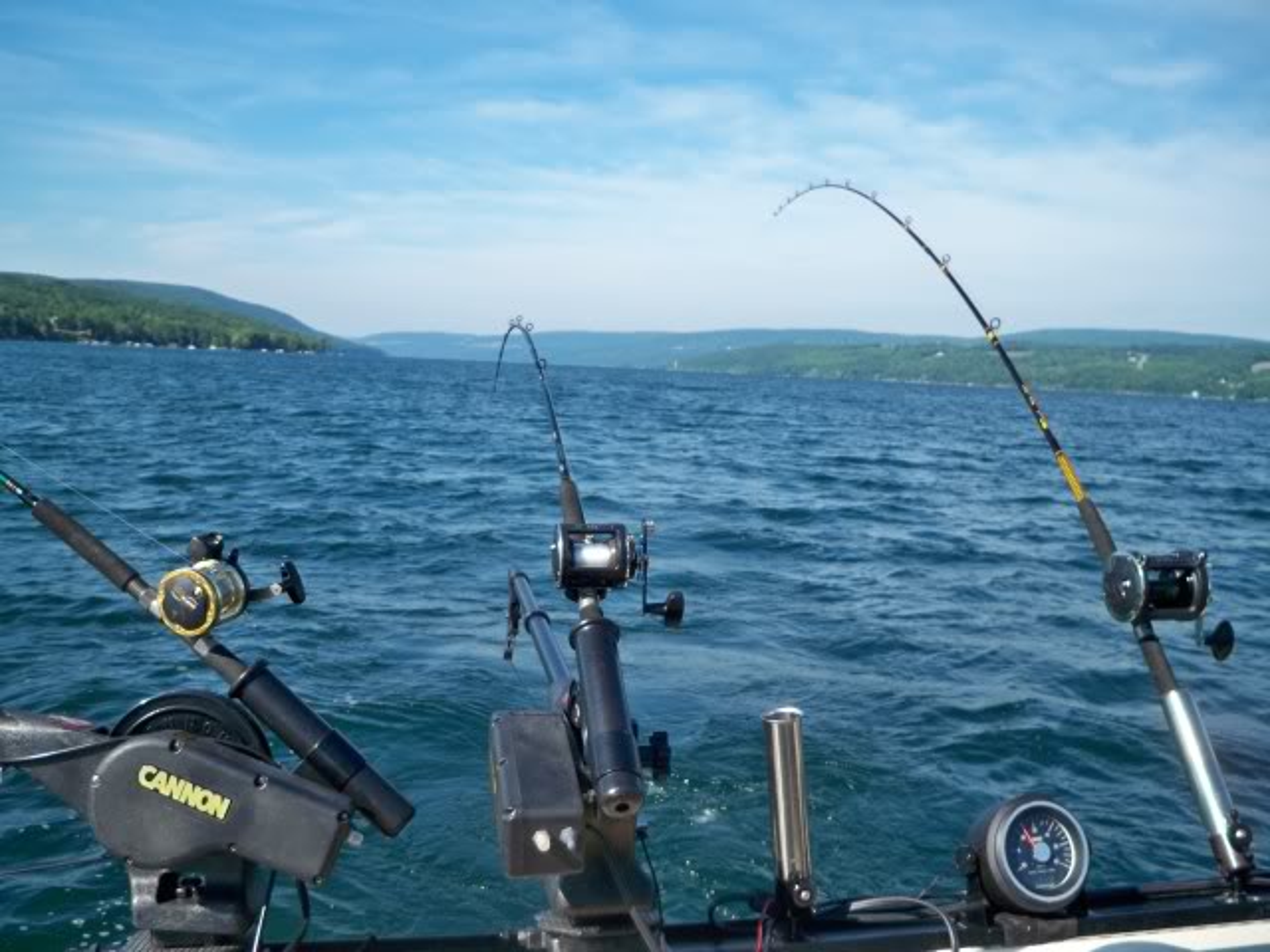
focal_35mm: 35
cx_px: 635
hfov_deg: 52.6
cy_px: 476
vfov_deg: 40.7
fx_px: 1284
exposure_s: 1/640
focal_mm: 6.3
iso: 64
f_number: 3.1
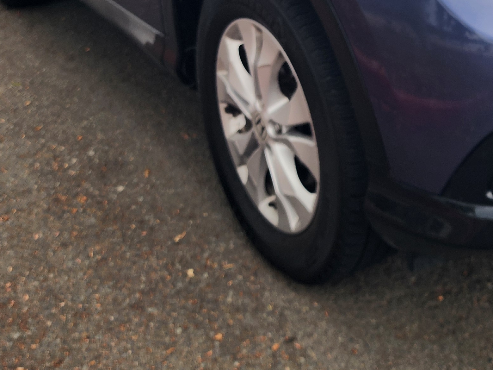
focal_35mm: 59
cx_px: 401
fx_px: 840
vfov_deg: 23.7
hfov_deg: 31.8
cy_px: -2
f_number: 1.8
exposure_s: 1/634
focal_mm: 6.4
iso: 12
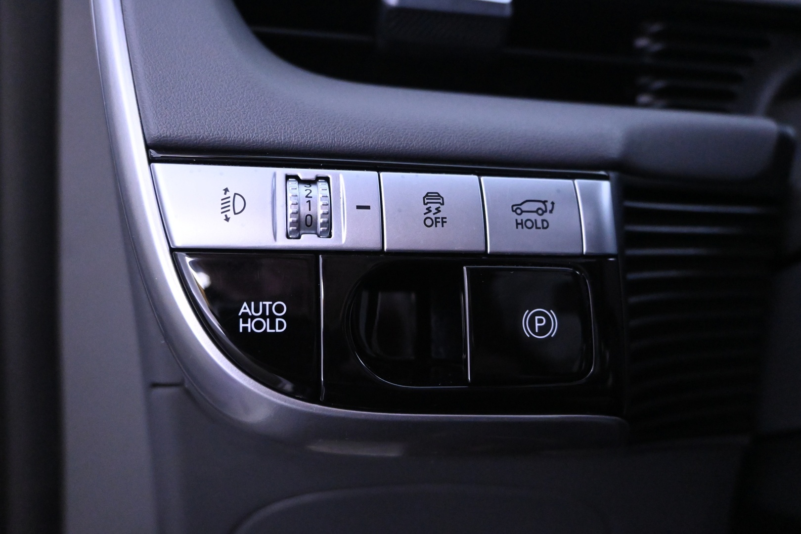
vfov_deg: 43.6
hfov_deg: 61.9
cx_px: 400
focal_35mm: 30
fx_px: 667
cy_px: 267
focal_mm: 20
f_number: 4
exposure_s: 1/60
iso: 6400
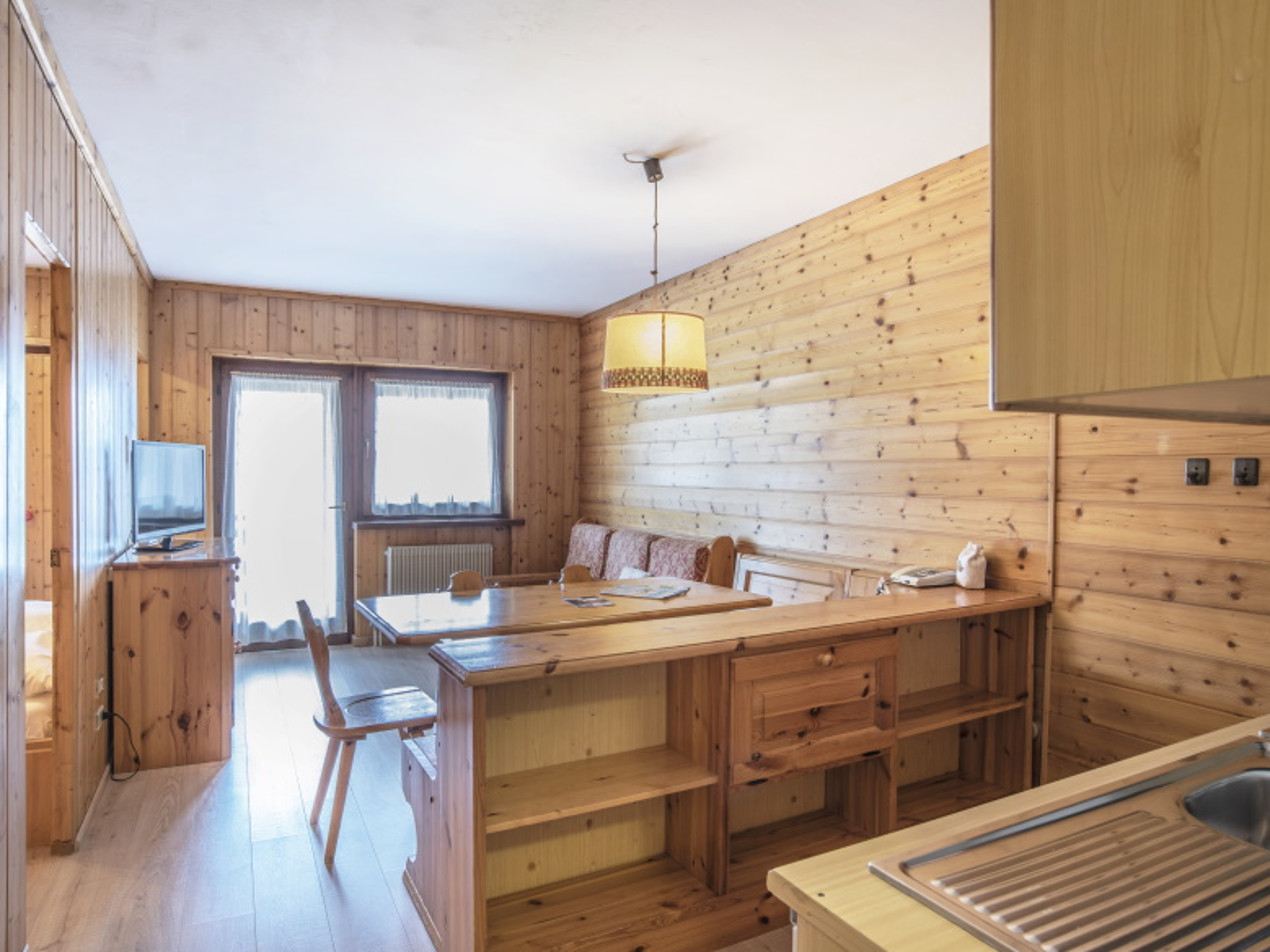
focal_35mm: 20
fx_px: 734
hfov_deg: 81.6
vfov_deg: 66.0
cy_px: 477
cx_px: 587
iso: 100
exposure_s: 1.6
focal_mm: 18
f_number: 11
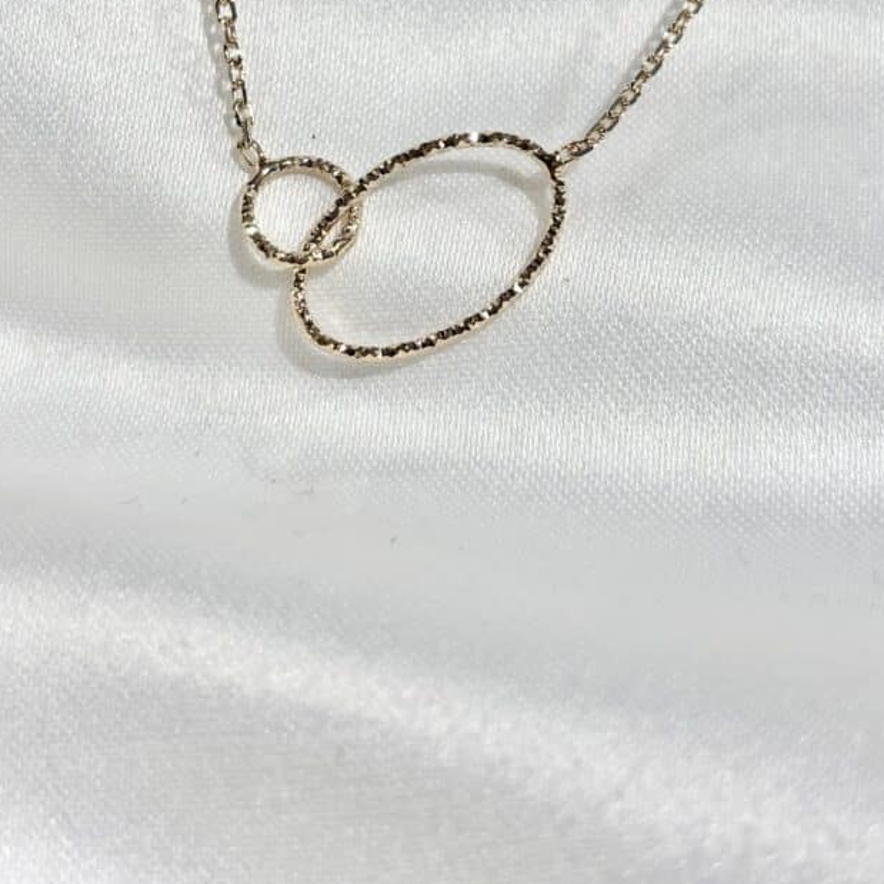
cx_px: 447
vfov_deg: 22.5
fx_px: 2196
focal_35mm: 76
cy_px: 196
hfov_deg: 22.8
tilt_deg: -32.3
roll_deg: +1.7
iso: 32
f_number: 1.6
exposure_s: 1/332
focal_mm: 5.96
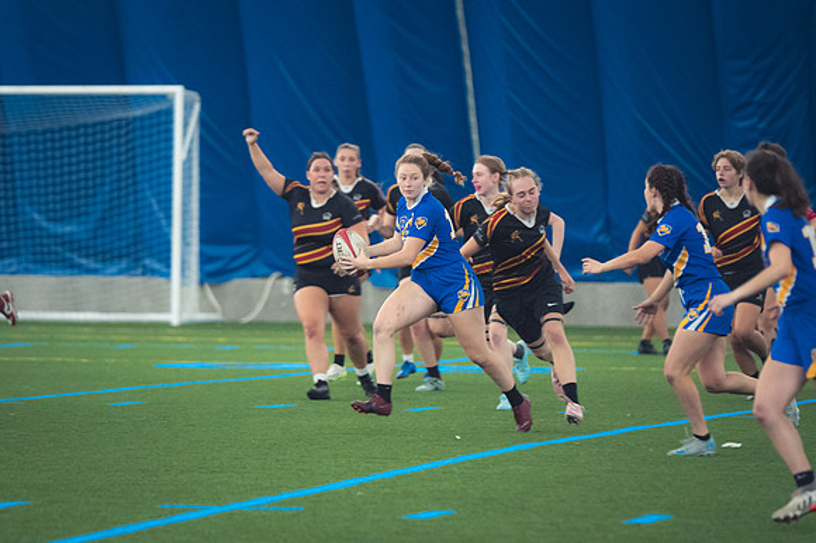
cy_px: 272
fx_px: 6796
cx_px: 408
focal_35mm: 300
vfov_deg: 4.6
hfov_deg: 6.9
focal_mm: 200
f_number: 2.8
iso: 4000
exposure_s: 1/320
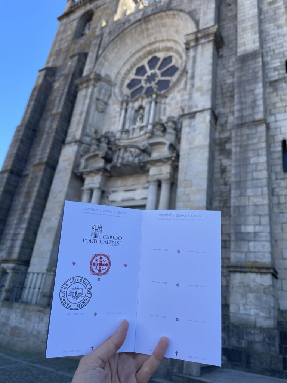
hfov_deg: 53.1
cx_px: 144
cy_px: 192
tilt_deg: +24.5
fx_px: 287
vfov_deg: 67.3
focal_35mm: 26
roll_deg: -7.4
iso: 32
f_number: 1.6
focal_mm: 4.2
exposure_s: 1/1125
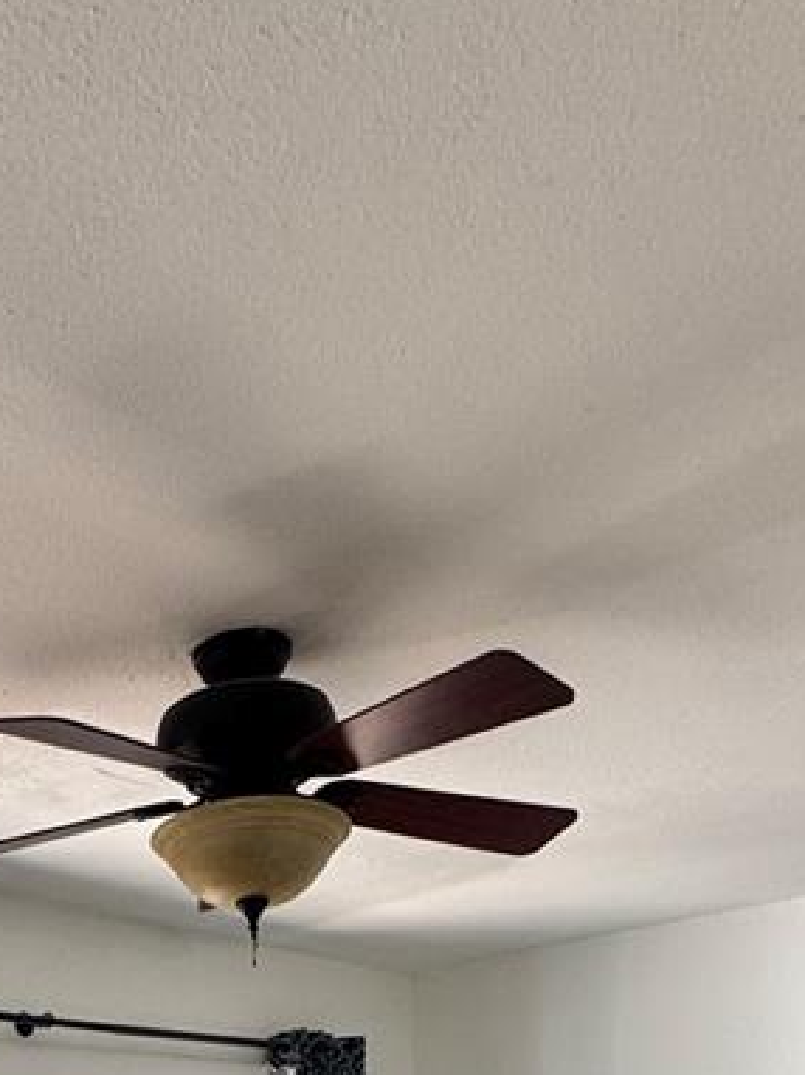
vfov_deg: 32.4
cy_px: 1399
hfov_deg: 31.5
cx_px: 99
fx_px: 1366
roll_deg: +2.2
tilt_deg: -5.9
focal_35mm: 44
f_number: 2.2
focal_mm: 2.22
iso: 64
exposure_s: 1/99
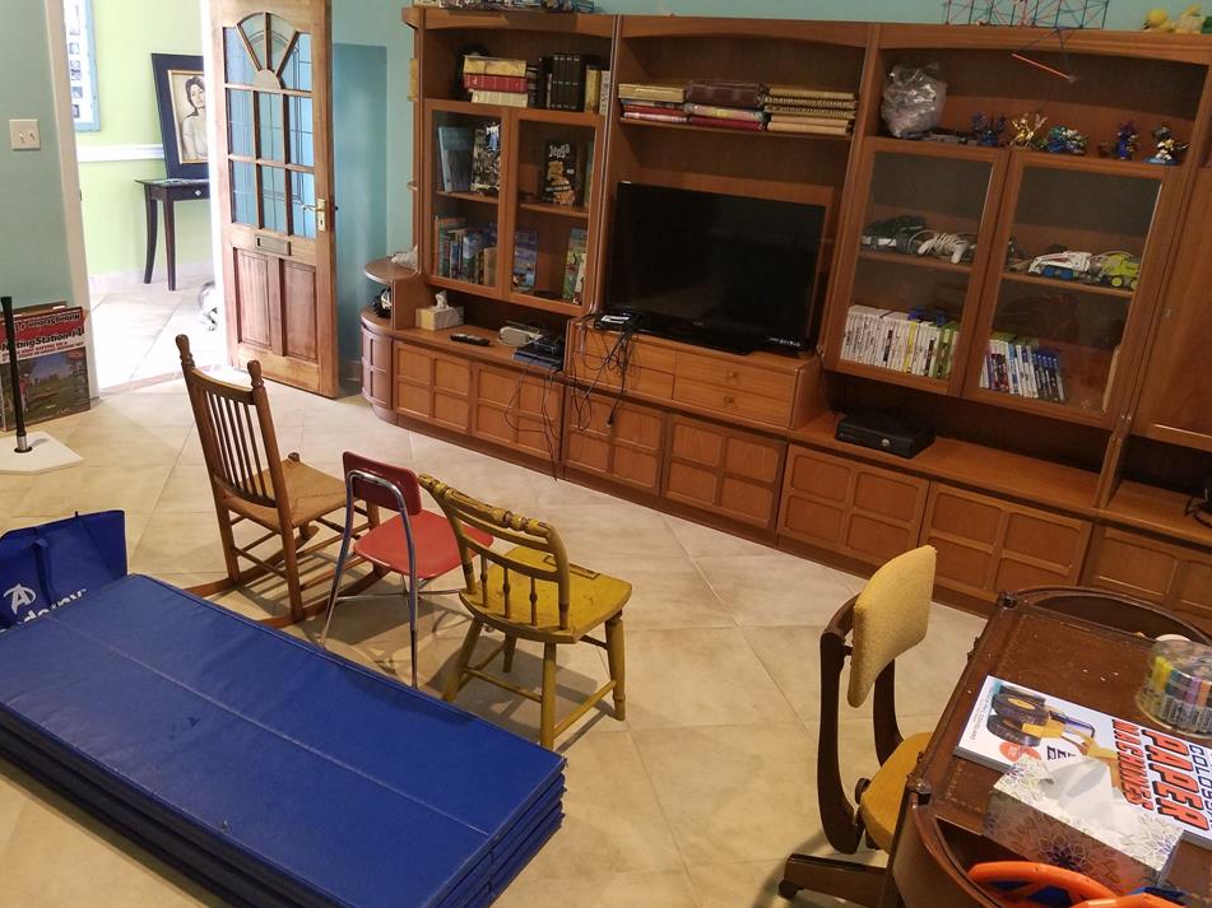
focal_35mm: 28
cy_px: 427
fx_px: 980
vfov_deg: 49.7
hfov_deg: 63.4
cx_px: 570
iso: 250
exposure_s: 1/13
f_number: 1.7
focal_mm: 4.2
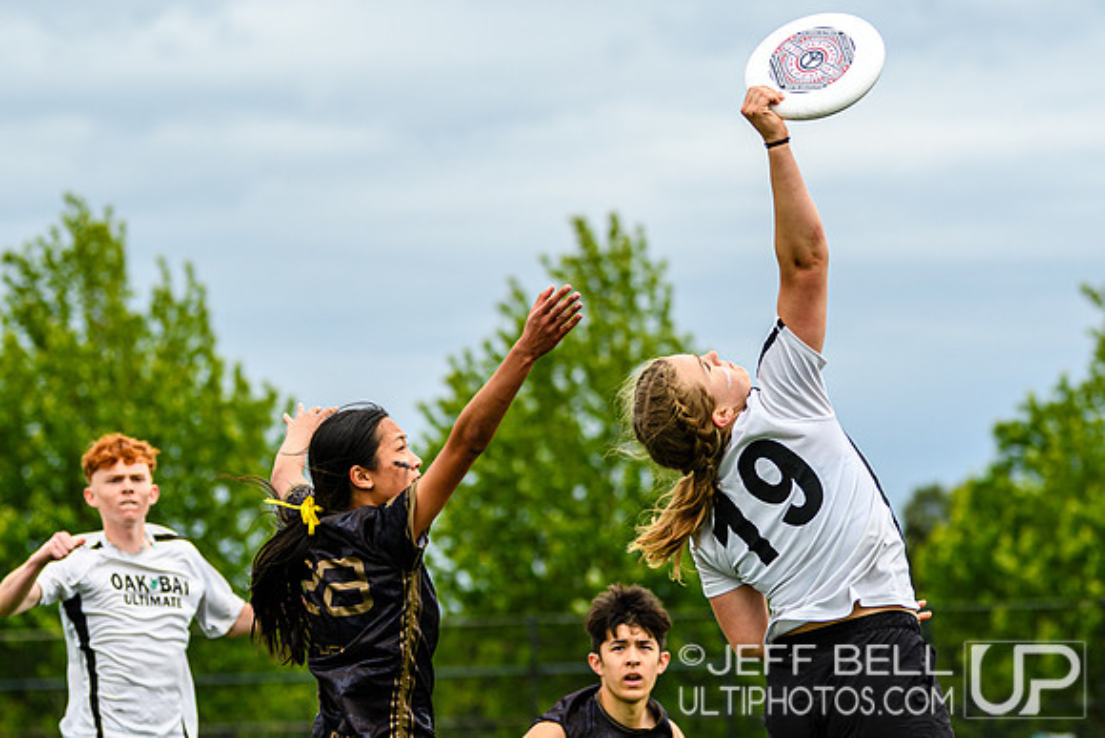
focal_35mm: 223
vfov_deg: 6.2
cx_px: 753
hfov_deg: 9.2
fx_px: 6850
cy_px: 377
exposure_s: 1/1250
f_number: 3.2
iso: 140
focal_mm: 102
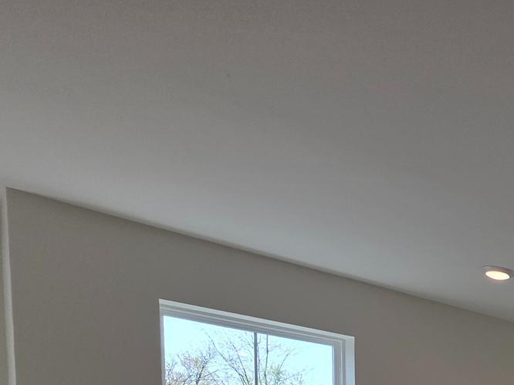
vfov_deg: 27.5
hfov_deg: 31.5
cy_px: 545
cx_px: 716
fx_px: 594
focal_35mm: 40
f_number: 1.9
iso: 40
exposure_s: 1/494
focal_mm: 2.2
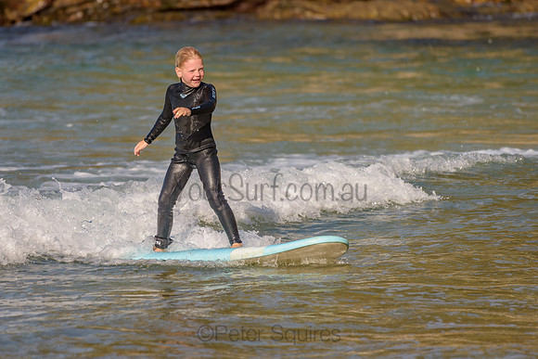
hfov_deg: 3.4
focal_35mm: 613
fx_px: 9168
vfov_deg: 2.2
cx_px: 208
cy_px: 180
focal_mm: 500
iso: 180
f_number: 5.6
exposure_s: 1/2000
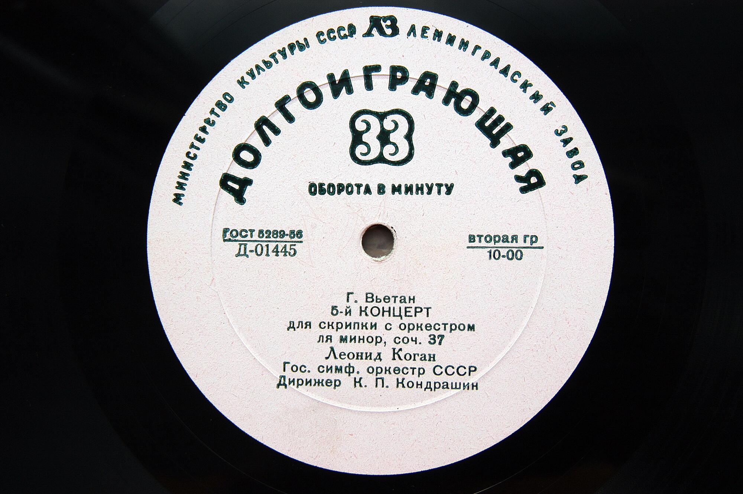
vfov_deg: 25.7
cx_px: 372
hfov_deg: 37.9
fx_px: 1083
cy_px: 247
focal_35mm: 52
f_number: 6.3
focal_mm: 35
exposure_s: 1/160
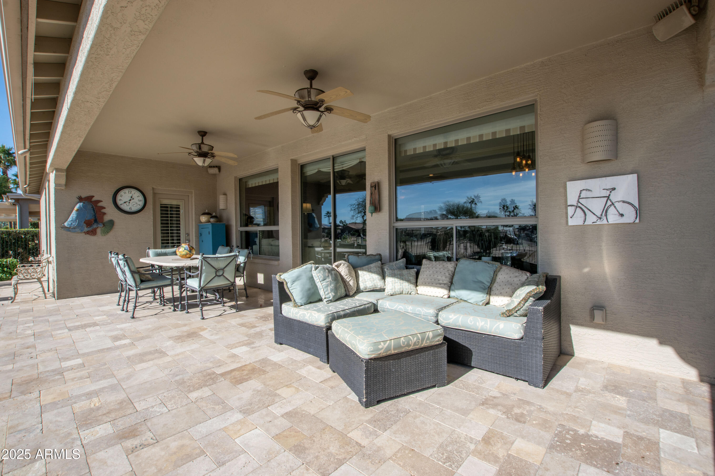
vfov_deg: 77.3
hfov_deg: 100.4
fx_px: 298
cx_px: 358
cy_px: 238
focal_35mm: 15
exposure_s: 1/125
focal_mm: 10
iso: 100
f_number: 11
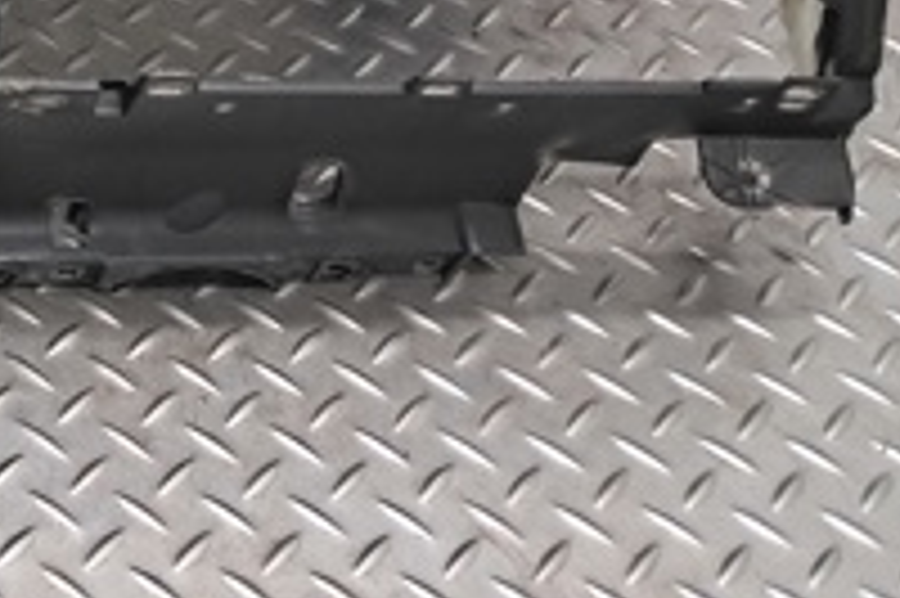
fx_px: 2248
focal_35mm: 90
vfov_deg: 14.3
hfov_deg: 19.5
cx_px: -482
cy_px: -263
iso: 125
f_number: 1.8
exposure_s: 1/50
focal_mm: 4
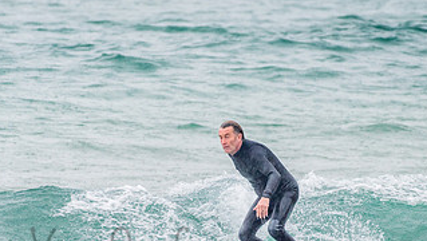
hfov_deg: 1.9
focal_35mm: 1153
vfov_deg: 1.1
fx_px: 13064
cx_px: 247
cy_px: 184
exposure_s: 1/320
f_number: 5.6
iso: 360
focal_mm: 500
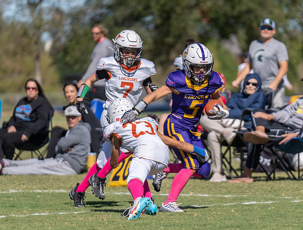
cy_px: 153
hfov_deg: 4.7
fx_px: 3681
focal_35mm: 419
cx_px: 154
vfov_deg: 3.6
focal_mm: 200
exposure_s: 1/3200
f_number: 2.8
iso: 100
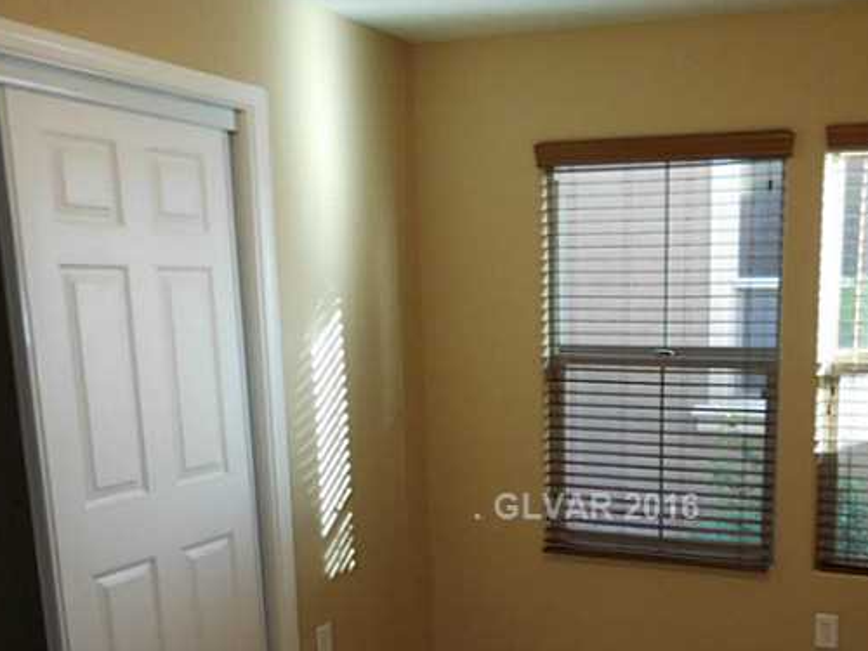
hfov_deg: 46.0
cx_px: 589
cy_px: 507
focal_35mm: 40
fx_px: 1003
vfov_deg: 35.0
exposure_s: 1/30
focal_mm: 4.5
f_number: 3.3
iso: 320
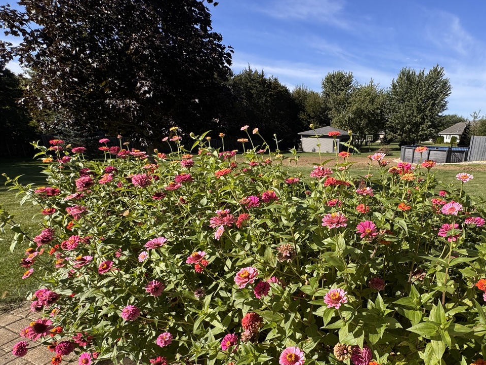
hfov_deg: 76.7
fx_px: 295
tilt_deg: -22.8
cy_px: 251
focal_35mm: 21
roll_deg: -1.6
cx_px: 321
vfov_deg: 61.5
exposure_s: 1/1020
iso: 40
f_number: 2.2
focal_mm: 2.22
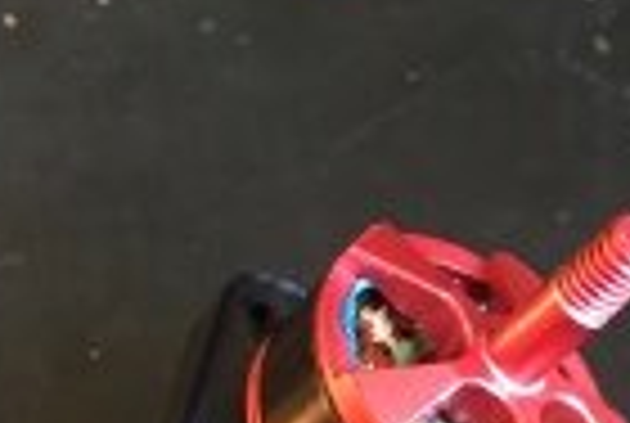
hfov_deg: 23.5
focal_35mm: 86
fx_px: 1508
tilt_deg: -55.6
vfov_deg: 14.1
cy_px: 770
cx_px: 392
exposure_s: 1/4
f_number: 2.2
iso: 64
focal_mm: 4.15
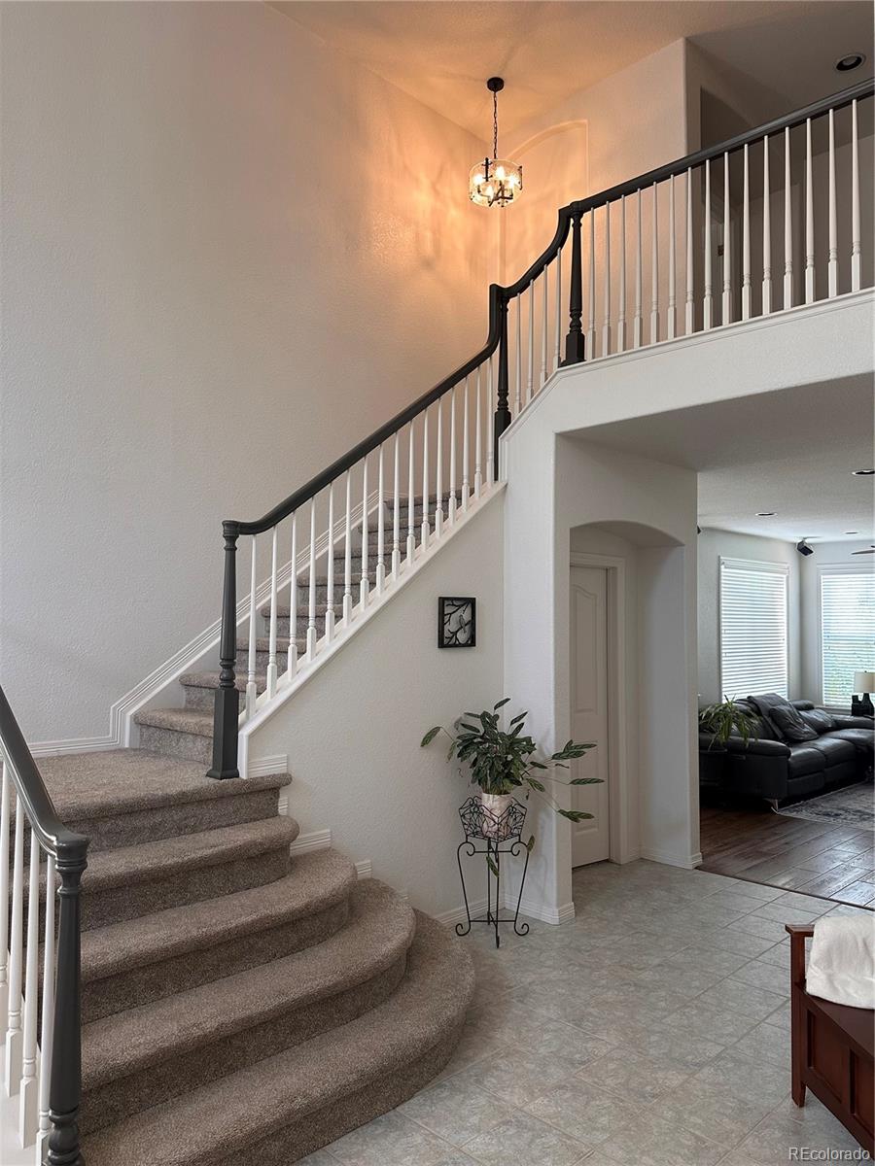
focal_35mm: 24
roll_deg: -0.8
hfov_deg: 56.8
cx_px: 438
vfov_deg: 71.6
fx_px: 809
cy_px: 583
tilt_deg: +2.0
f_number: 1.78
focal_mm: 6.86
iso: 160
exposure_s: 1/60
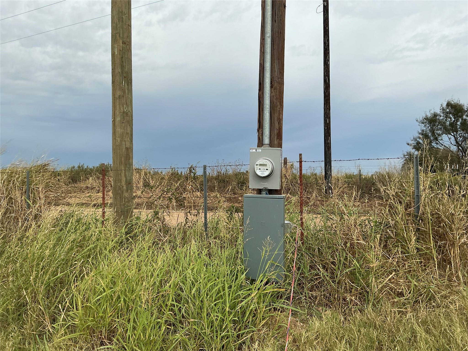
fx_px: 379
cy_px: 176
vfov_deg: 49.7
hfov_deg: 63.4
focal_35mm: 28
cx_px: 234
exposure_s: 1/2801
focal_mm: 3
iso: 25
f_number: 1.8
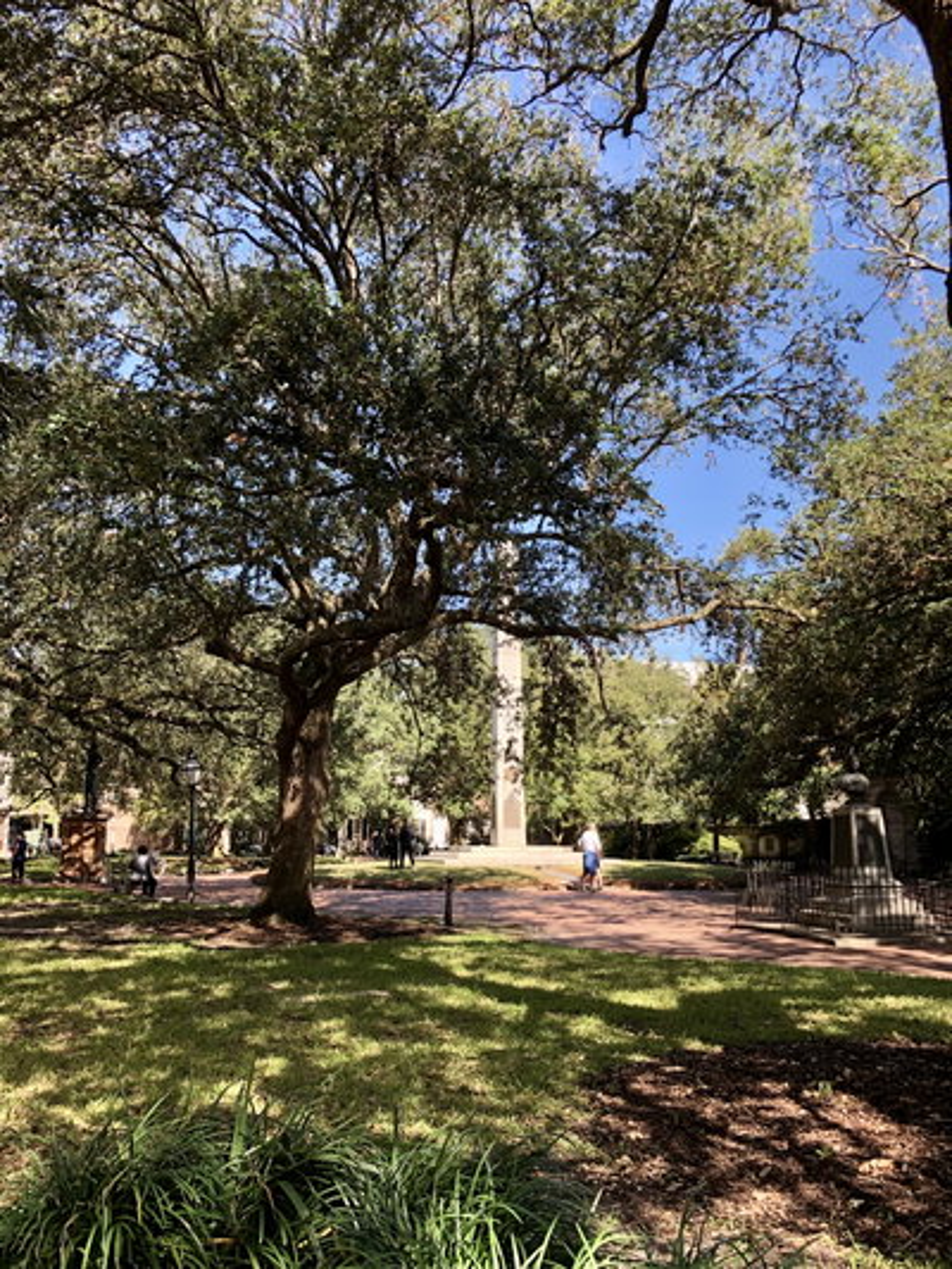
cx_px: 476
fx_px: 1026
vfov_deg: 63.4
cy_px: 634
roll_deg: +1.1
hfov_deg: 49.8
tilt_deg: +11.9
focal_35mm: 28
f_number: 1.8
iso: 20
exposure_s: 1/284
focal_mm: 3.99
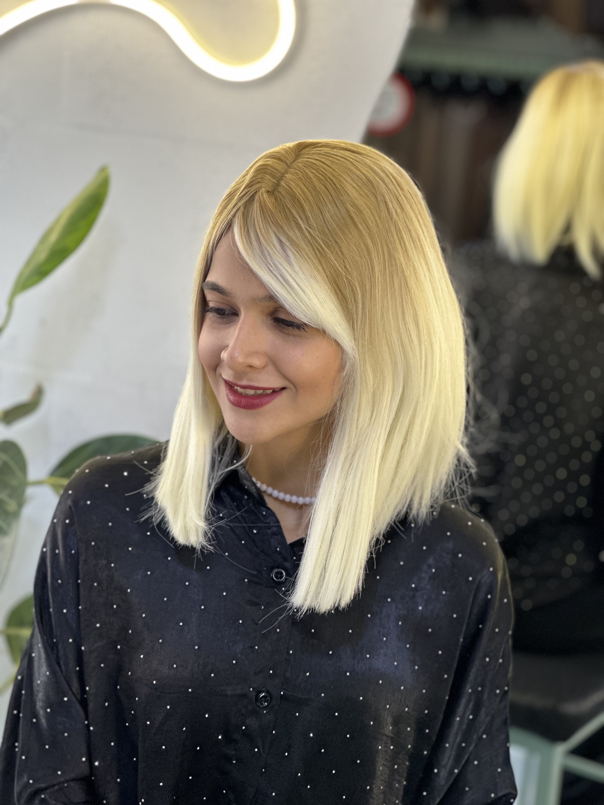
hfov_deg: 19.1
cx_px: 302
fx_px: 1791
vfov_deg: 25.3
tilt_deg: -13.8
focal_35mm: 77
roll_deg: -4.8
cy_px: 402
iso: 160
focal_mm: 9
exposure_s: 1/50
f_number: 2.8
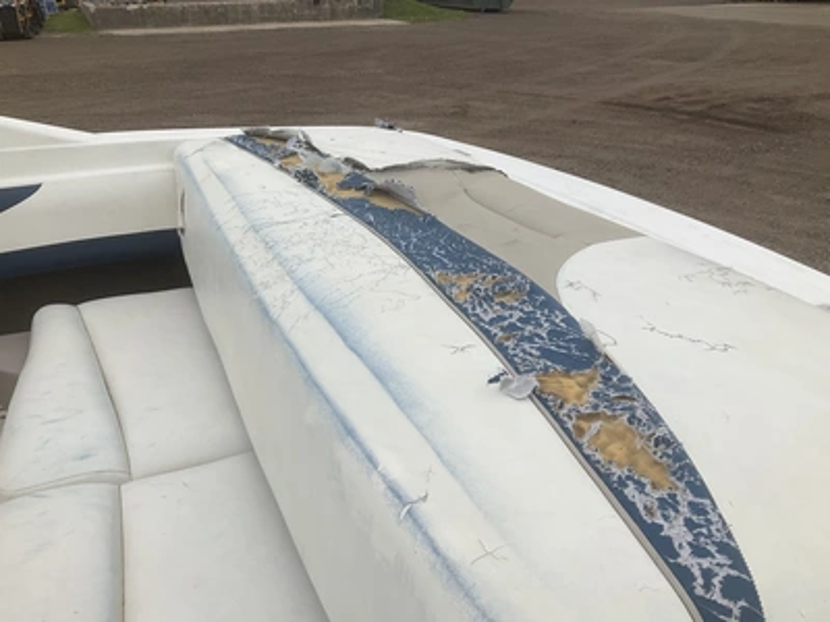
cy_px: 311
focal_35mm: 29
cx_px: 415
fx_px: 695
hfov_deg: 61.7
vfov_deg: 48.2
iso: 25
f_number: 1.8
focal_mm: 3
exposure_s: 1/2959
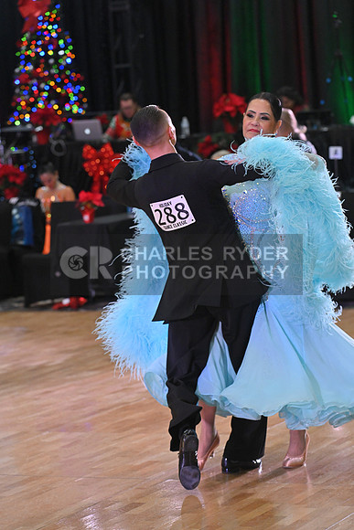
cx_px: 177
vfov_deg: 15.8
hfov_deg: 10.6
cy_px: 265
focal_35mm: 130
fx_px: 1916
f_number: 5
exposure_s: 1/400
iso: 3200
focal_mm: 130
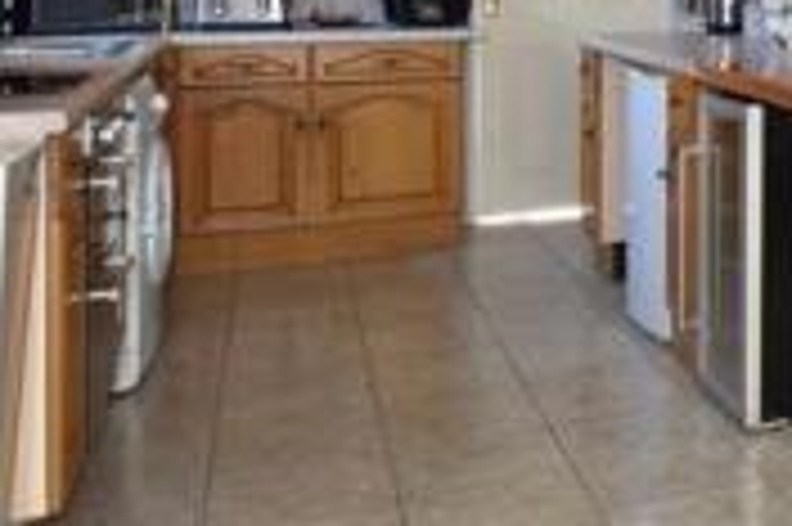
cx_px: 1368
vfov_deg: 22.9
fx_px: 1231
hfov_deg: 22.9
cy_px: -38
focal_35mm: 56
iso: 400
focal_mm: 10
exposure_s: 1/20
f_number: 5.6
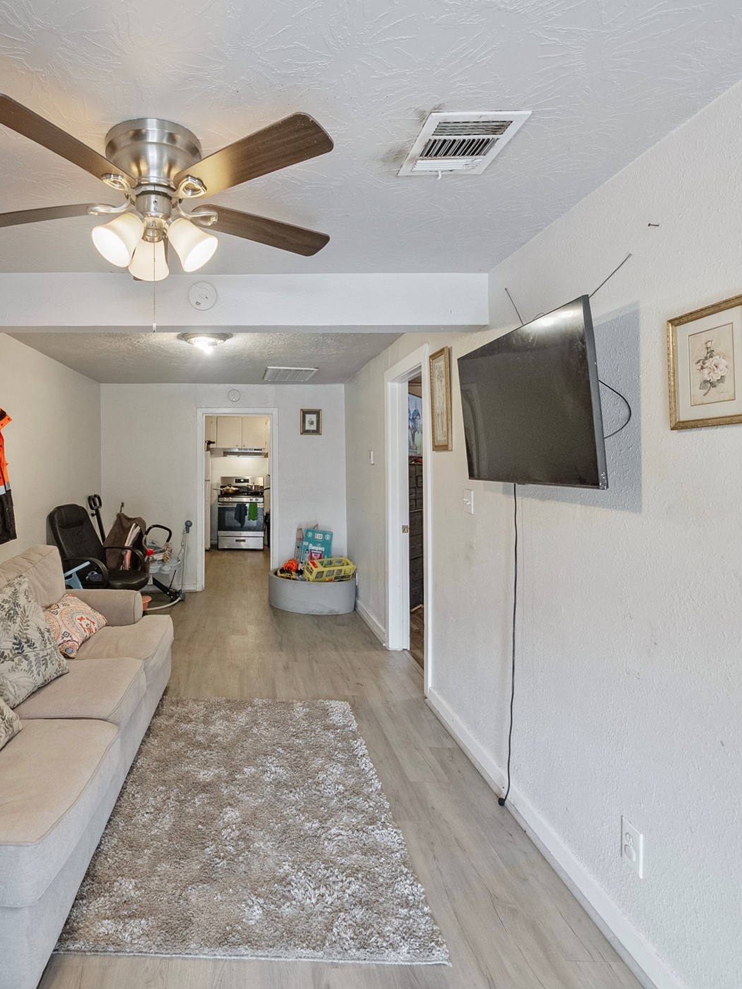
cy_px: 499
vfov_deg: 87.8
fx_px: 514
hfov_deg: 69.1
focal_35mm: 18
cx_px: 235
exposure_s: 1/25
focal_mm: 12
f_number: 6.3
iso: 1600
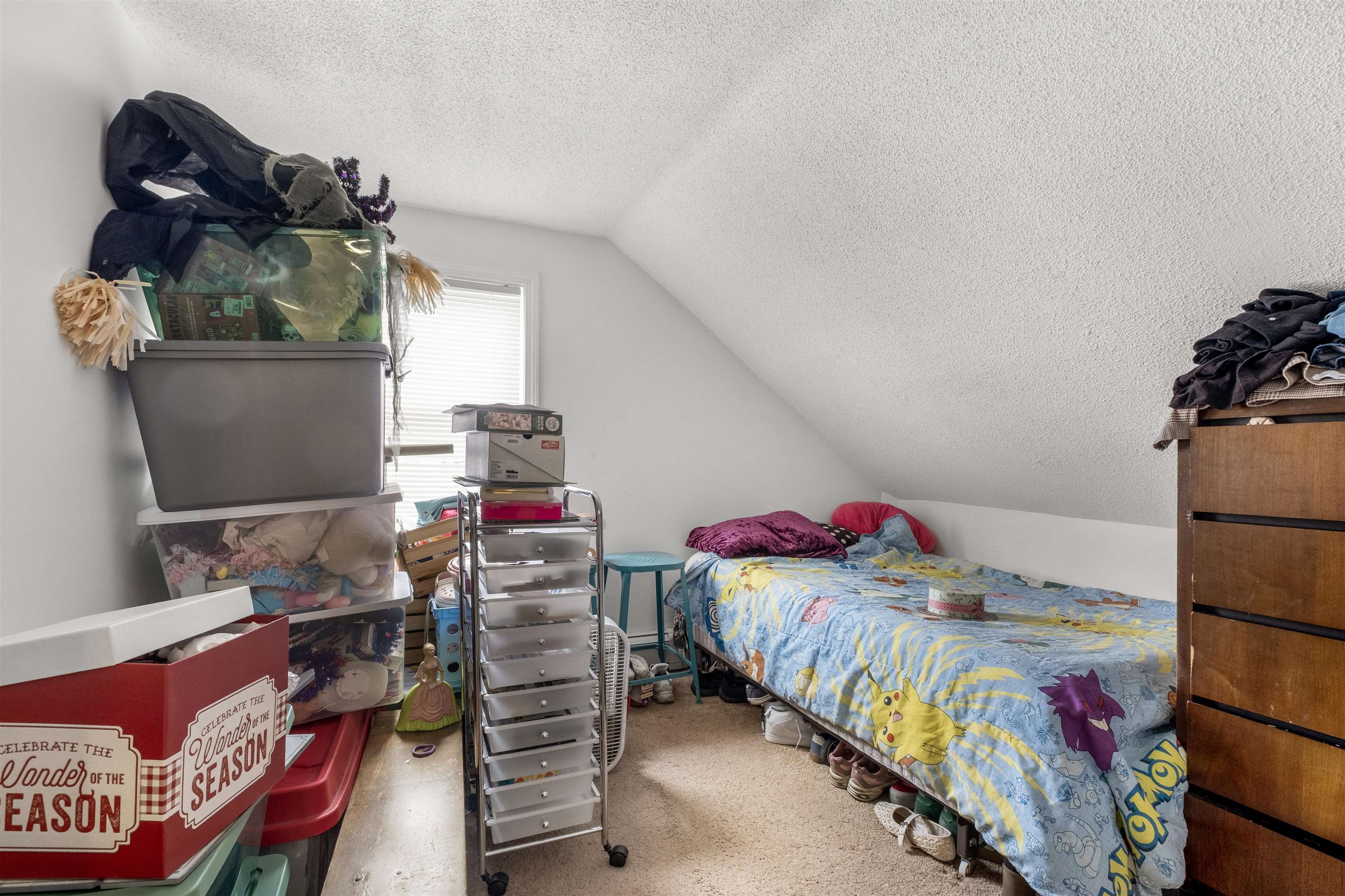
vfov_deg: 77.3
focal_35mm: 15
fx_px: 560
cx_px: 672
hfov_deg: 100.4
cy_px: 448
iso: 800
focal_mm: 10
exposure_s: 1/80
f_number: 8
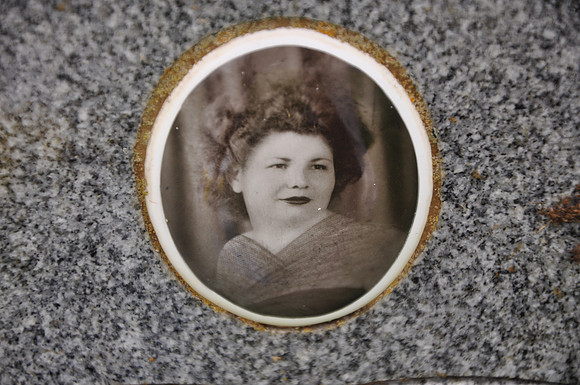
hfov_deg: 13.1
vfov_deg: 8.7
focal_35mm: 158
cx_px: 290
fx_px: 2534
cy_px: 192
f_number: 5.6
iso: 400
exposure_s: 1/125
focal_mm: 105
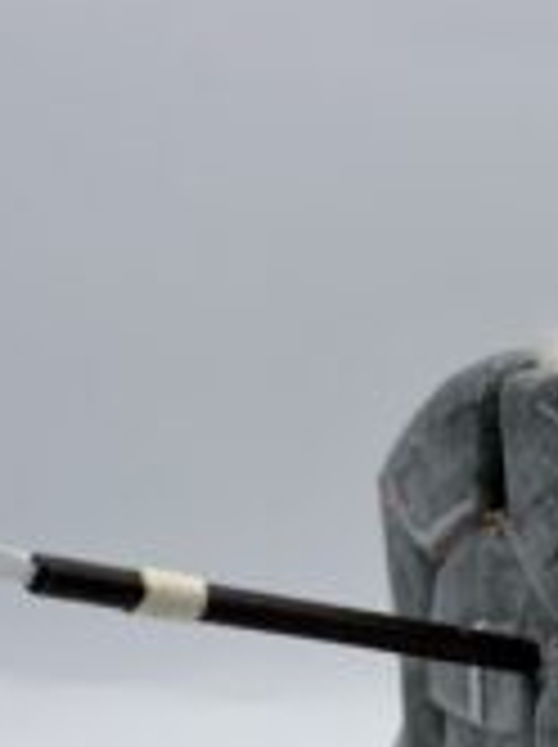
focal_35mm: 116
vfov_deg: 16.8
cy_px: 644
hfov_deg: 12.6
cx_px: 508
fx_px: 2500
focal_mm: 6.76
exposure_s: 1/1931
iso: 64
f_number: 1.78
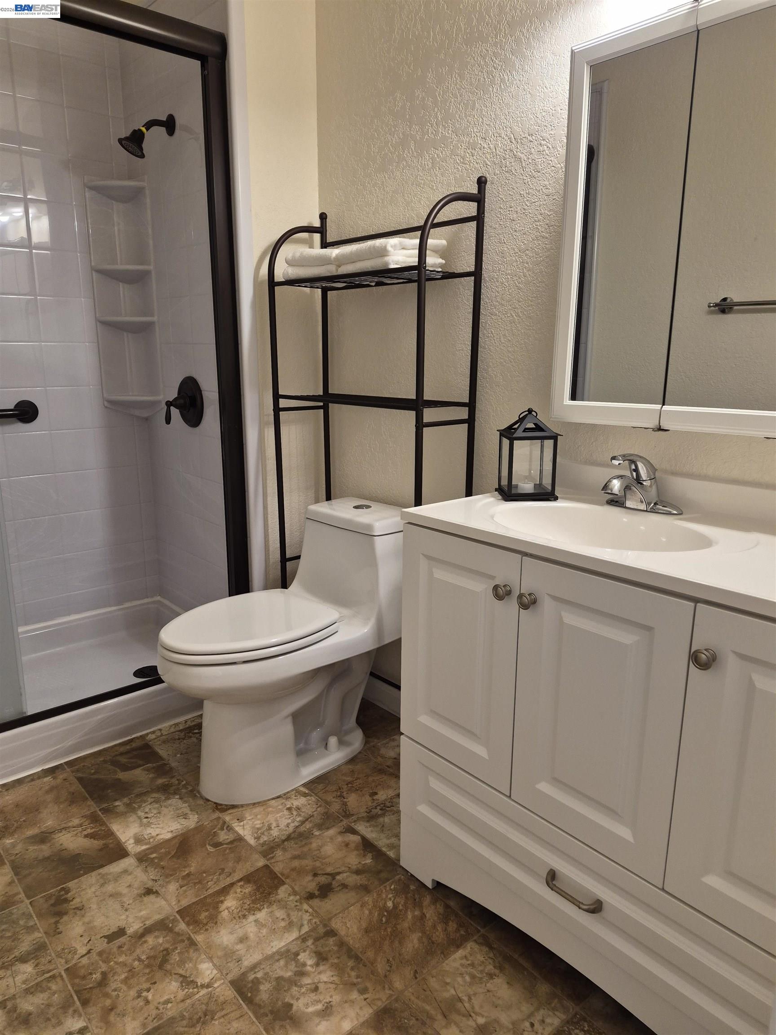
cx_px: 388
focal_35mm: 23
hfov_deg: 58.9
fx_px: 687
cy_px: 518
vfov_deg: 73.9
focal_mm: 5.4
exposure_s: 1/120
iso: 250
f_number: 1.8
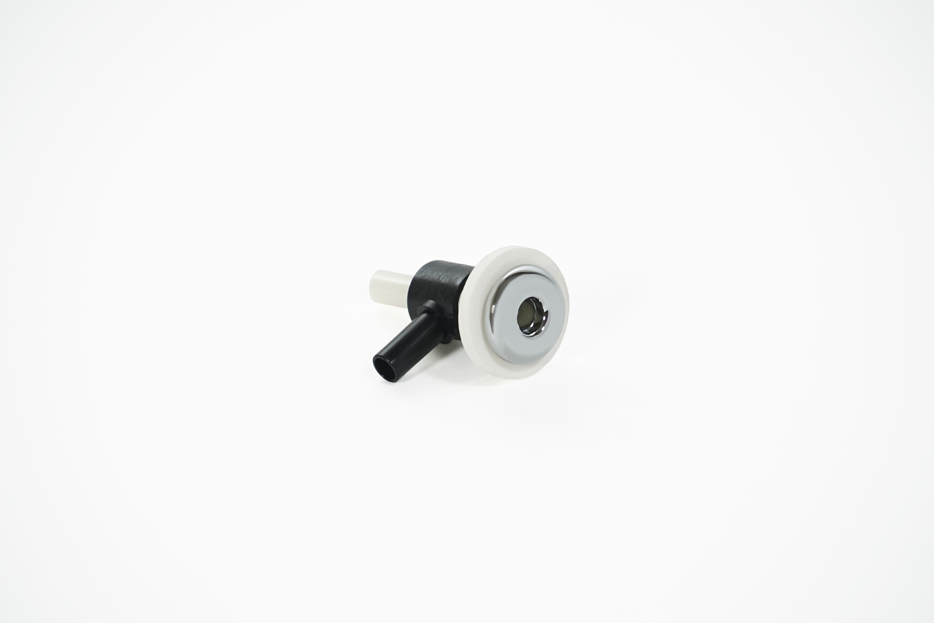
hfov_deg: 6.9
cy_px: 312
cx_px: 467
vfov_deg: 4.6
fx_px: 7783
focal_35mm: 300
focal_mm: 200
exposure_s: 1/60
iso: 640
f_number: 6.3
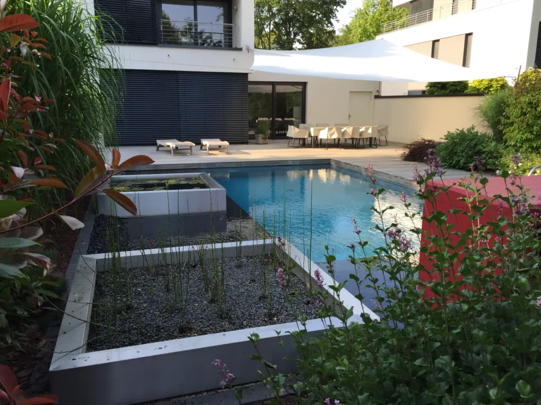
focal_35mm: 29
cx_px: 270
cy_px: 202
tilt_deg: -11.4
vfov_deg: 48.2
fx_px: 453
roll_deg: -0.9
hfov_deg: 61.7
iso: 32
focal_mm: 4.15
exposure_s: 1/391
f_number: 2.2
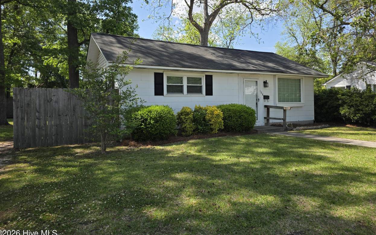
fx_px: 256
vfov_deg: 49.1
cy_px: 102
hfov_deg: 72.5
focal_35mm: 25
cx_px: 188
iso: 80
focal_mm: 6.3
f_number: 1.7
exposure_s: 1/2497
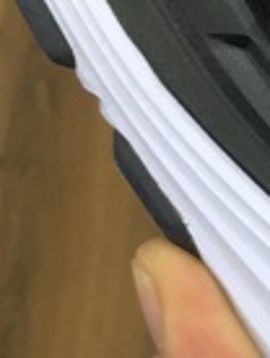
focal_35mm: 193
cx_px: 701
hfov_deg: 7.2
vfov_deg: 10.2
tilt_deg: -52.4
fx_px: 2001
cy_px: 239
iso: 40
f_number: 2.2
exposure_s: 1/100
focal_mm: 4.15
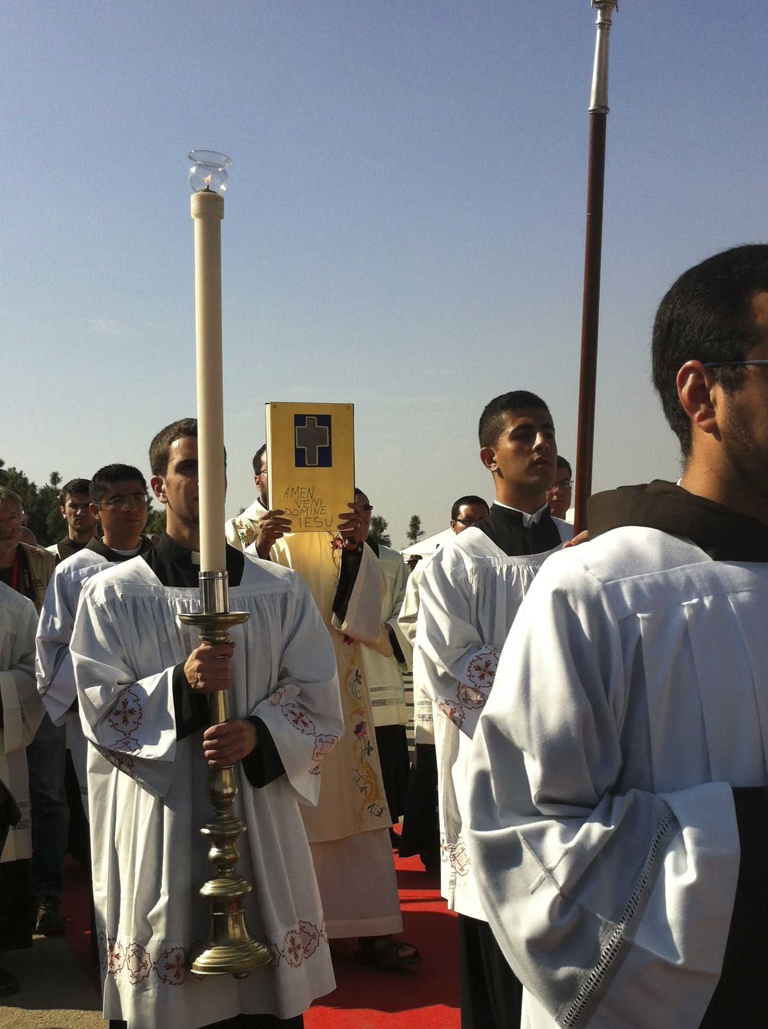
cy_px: 673
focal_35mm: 48
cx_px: 418
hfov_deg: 30.2
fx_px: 1423
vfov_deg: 39.3
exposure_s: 1/1774
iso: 80
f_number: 2.8
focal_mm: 3.85
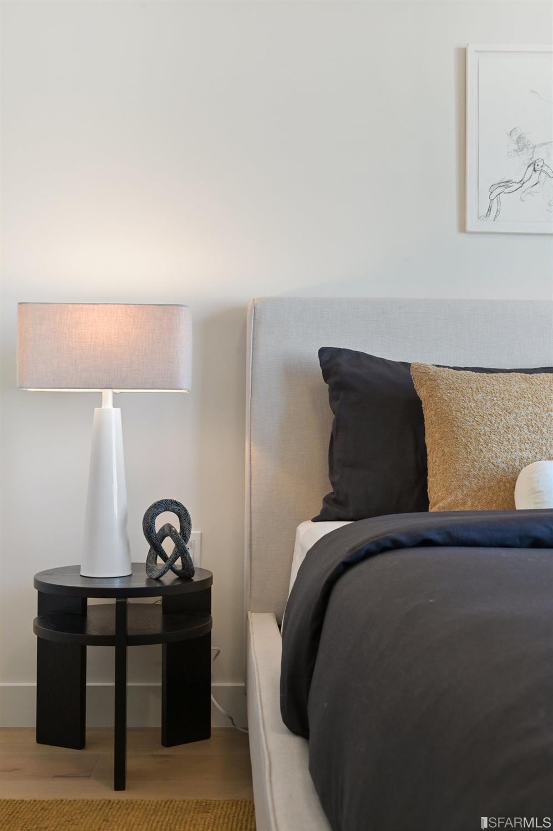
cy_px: 416
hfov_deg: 31.9
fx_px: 969
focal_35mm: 42
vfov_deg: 46.4
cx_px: 276
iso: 400
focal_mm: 42
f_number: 9
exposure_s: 1/20
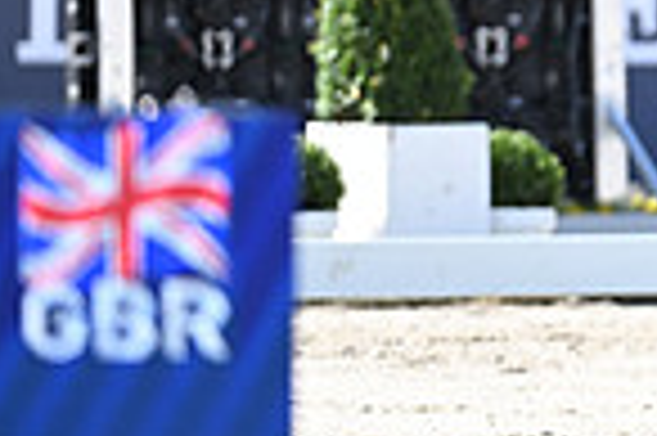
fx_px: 23899
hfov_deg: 1.6
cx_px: 1287
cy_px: -254
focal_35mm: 1311
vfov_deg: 1.0
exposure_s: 1/1600
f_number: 5
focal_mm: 330
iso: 900
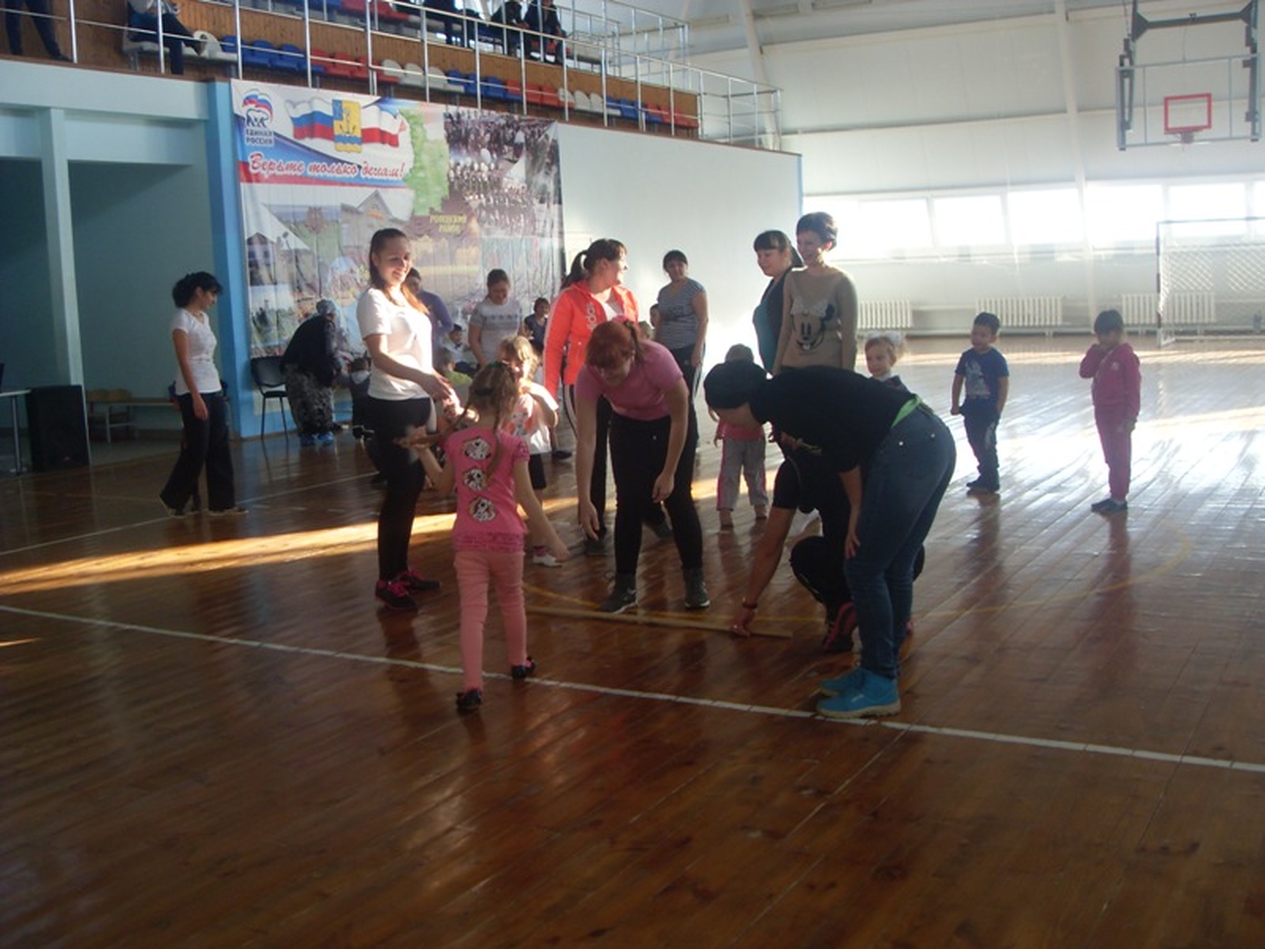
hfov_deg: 50.1
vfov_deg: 38.7
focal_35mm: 37
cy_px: 474
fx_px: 1352
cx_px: 632
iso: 80
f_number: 2.8
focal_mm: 6.3
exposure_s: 1/90
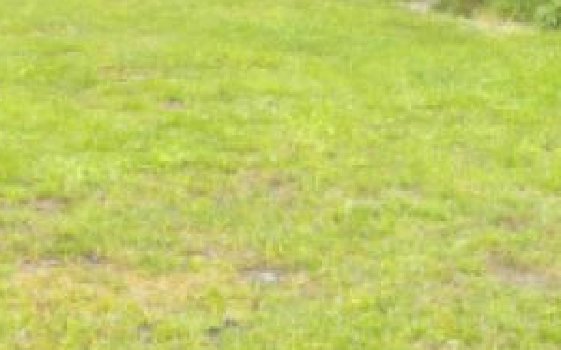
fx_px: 2047
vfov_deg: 9.6
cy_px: -123
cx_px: 606
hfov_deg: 15.2
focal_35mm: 134
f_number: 3.5
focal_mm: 6.6
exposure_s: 1/147
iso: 90
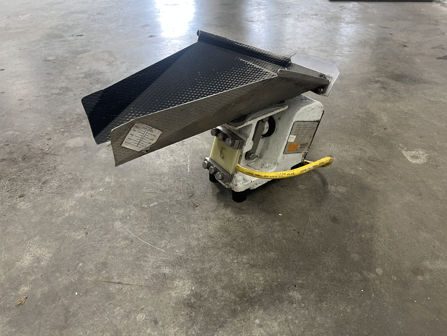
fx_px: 336
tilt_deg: -36.5
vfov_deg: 53.1
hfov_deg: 67.3
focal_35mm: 26
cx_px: 224
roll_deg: +1.8
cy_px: 168
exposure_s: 1/60
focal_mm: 5.1
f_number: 1.6
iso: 160
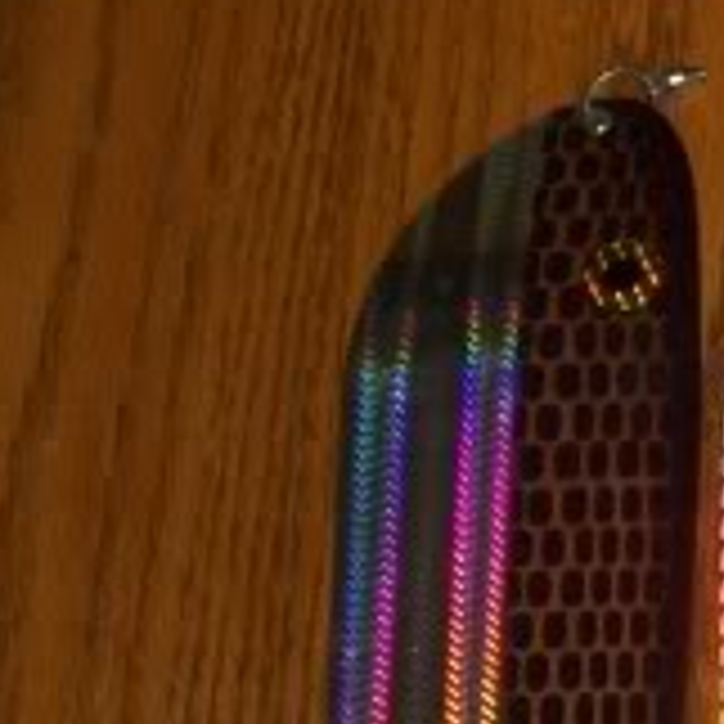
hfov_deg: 8.6
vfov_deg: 9.0
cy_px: 135
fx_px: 4567
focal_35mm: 193
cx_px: 1426
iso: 200
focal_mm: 7.8
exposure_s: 1/160
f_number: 3.5
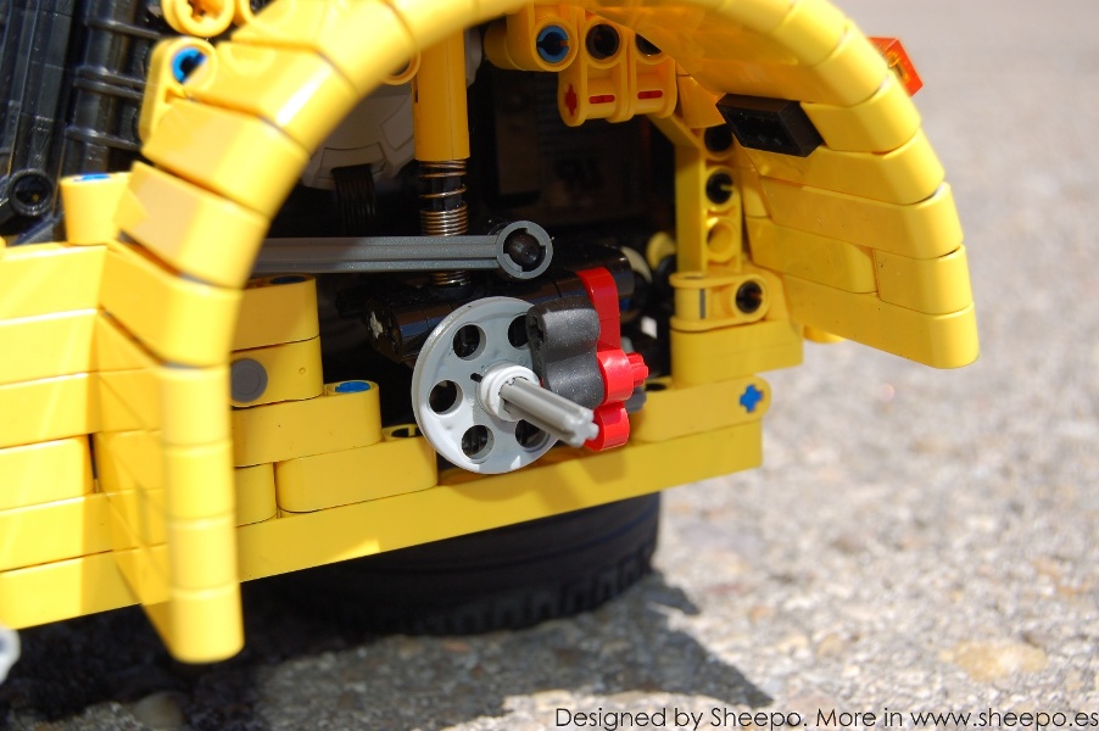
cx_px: 550
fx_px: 1556
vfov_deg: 26.4
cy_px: 366
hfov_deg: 38.9
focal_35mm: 51
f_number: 6.3
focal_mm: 34
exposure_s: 1/500
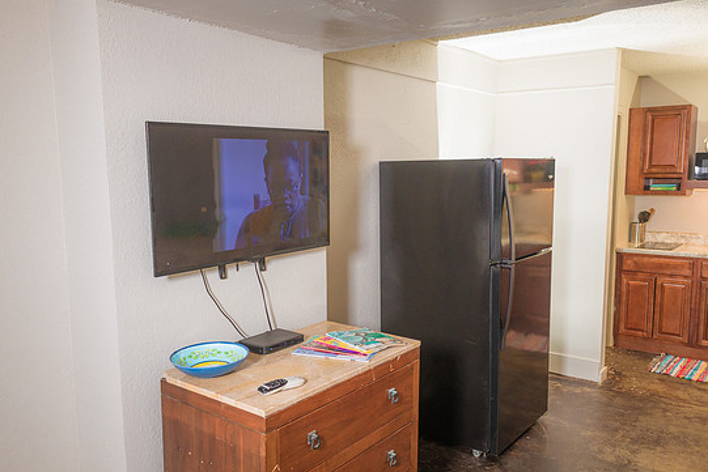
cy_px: 250
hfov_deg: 61.9
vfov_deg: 43.6
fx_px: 590
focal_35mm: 30
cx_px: 369
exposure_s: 1/160
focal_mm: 28
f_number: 8
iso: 1000
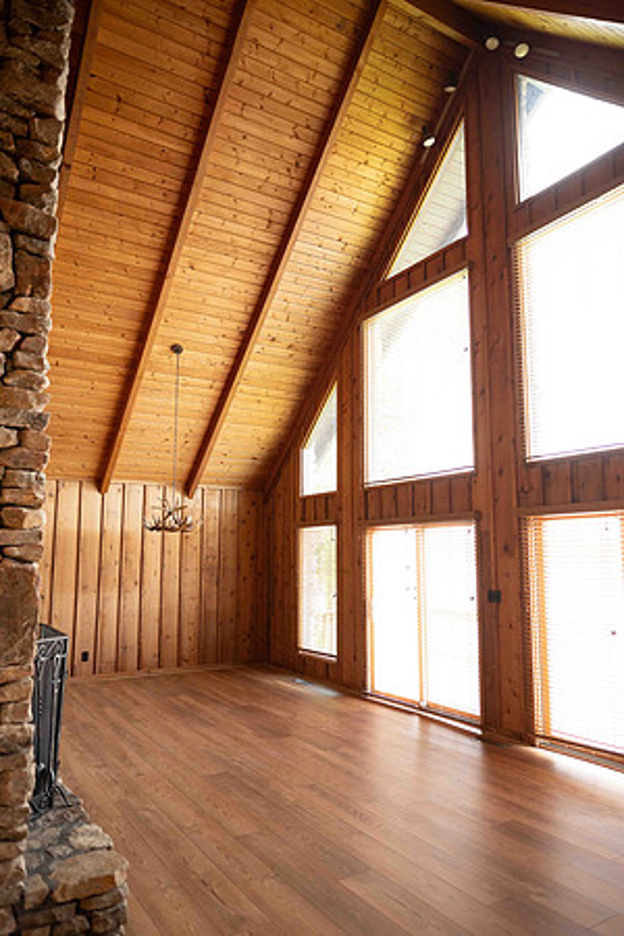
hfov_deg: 53.1
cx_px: 312
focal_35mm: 24
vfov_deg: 73.7
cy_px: 468
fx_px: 624
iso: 1600
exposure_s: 1/250
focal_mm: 24
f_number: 2.5
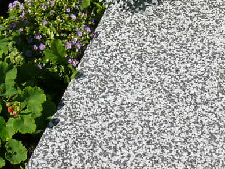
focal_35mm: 144
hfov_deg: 13.6
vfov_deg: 9.6
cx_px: 49
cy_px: -168
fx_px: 936
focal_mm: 7.4
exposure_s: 1/400
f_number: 6.3
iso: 100
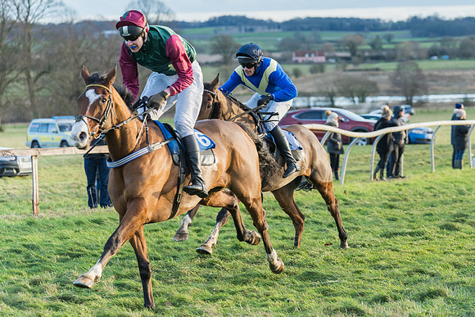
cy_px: 119
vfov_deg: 8.8
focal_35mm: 156
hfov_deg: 13.1
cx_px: 312
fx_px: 2063
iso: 800
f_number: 4
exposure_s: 1/1000
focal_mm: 119
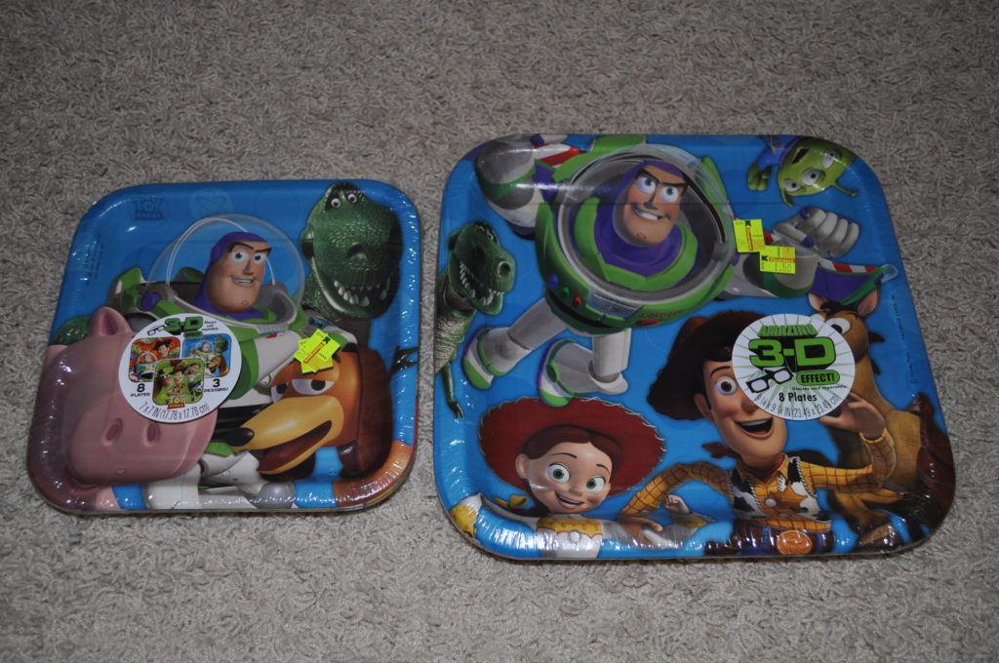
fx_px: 915
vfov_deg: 39.9
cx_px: 500
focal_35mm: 33
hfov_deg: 57.3
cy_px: 332
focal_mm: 22
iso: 320
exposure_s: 1/60
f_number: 3.8
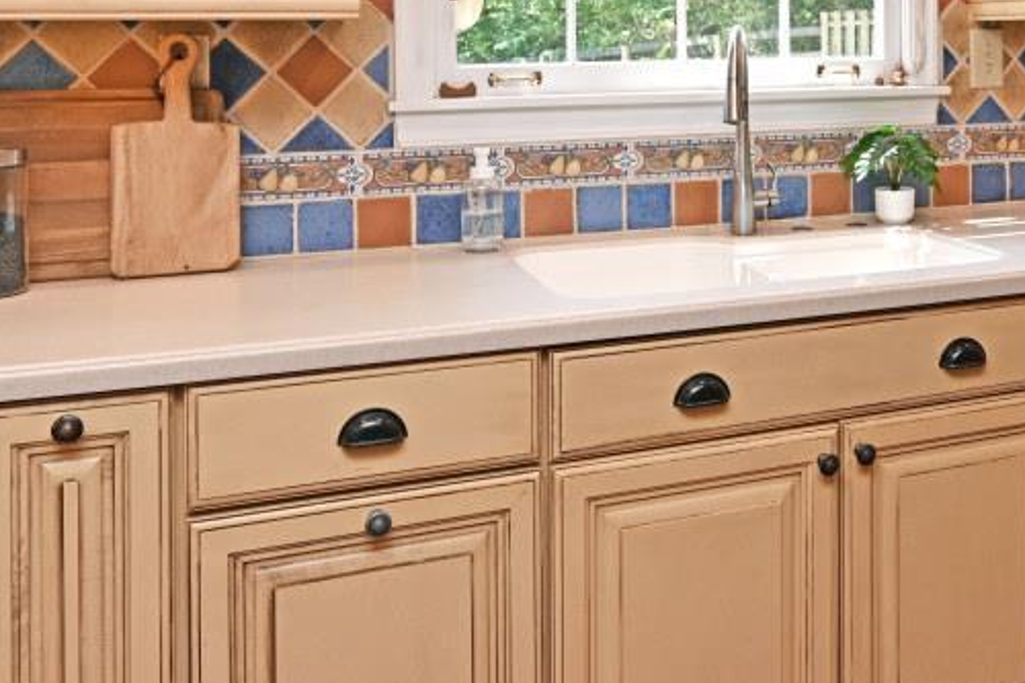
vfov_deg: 30.3
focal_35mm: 42
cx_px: 781
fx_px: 1195
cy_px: 49
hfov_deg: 44.7
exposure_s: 1/80
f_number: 5
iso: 200
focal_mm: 14
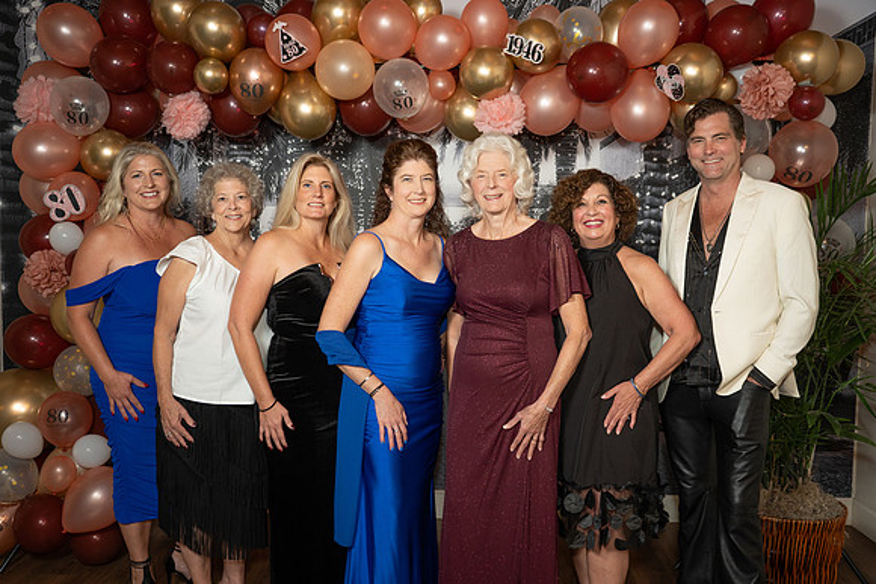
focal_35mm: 33
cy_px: 292
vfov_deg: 40.0
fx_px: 803
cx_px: 438
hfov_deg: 57.2
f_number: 2.8
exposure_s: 1/160
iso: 1000
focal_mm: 33
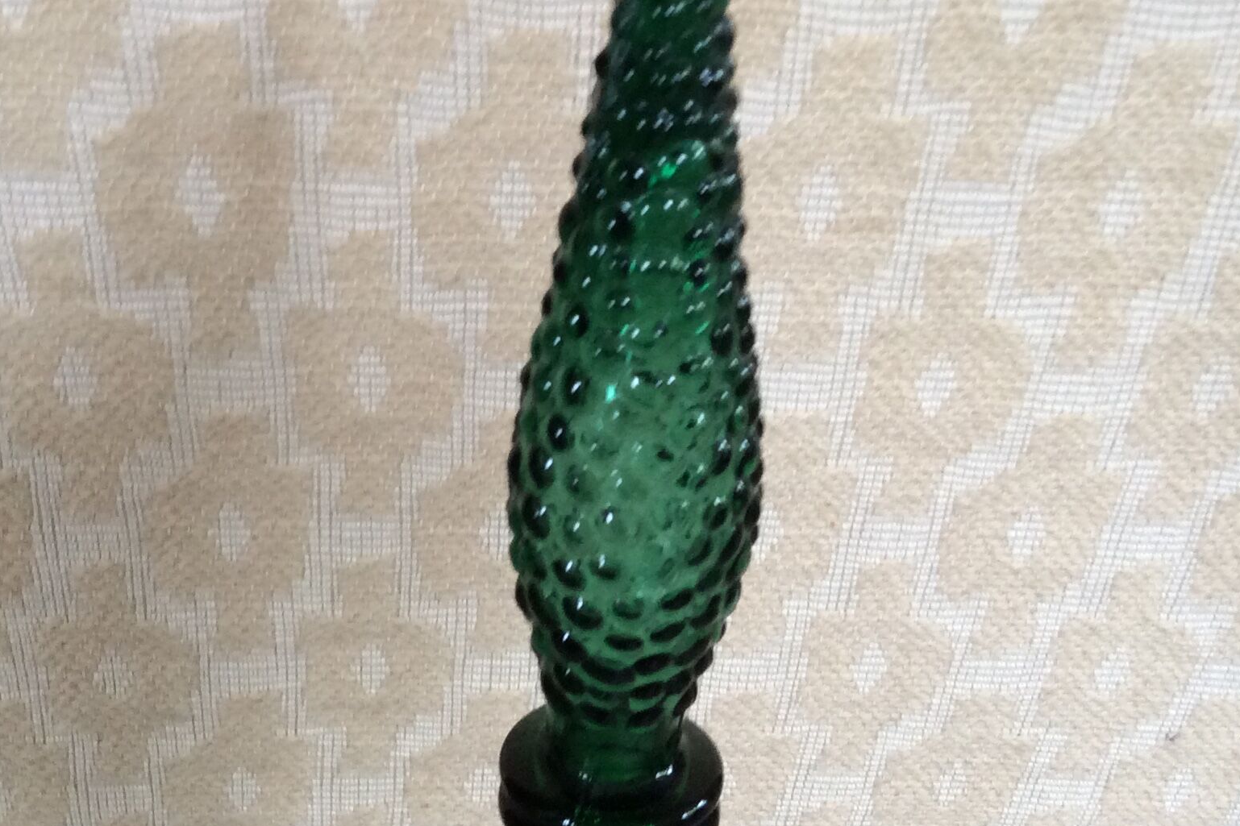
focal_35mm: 56
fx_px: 1929
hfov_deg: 35.5
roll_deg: +0.6
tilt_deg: -24.4
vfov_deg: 24.2
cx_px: 476
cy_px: 379
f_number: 2.4
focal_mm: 3.3
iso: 80
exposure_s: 1/25
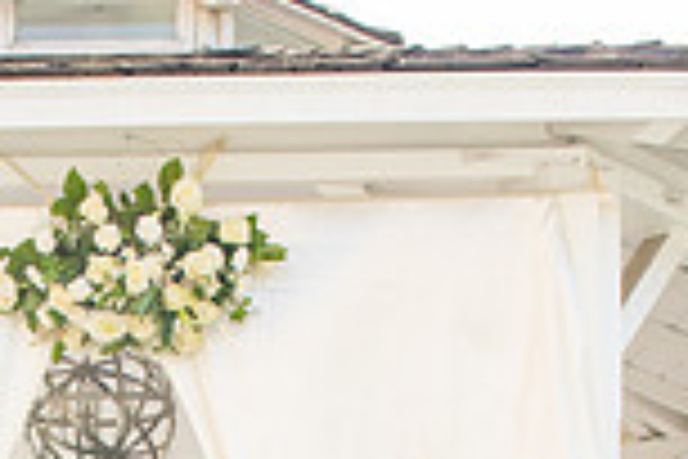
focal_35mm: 91
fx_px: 1739
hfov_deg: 21.5
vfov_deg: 13.7
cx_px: -27
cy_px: 785
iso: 100
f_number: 5
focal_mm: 24
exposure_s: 1/125
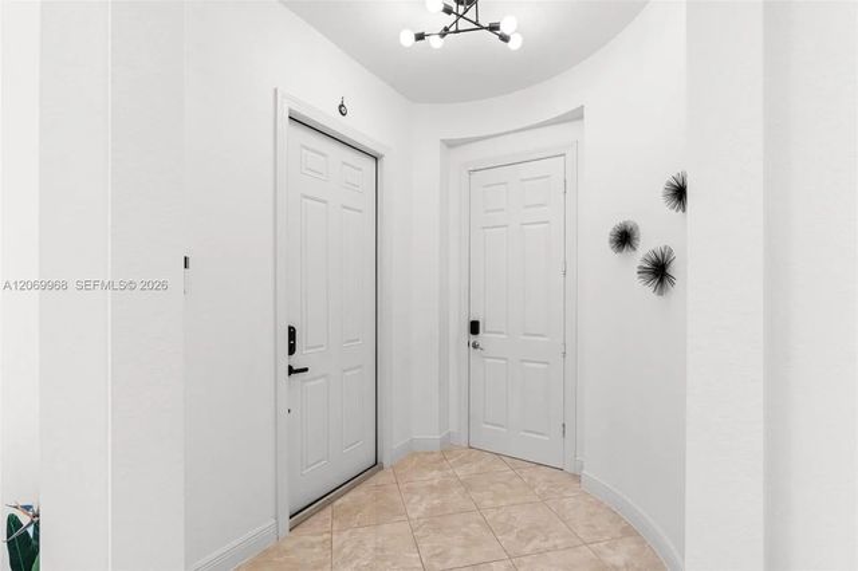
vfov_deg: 73.7
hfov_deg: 96.8
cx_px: 429
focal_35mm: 16
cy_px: 286
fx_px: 381
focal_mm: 16
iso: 400
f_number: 8
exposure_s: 1/4
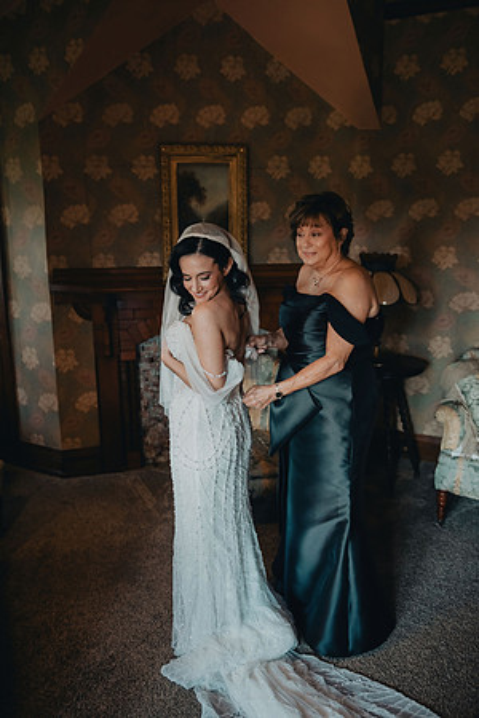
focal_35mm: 31
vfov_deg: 60.3
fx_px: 619
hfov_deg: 42.3
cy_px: 359
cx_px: 240
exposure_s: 1/250
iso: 2000
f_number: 2.8
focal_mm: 31
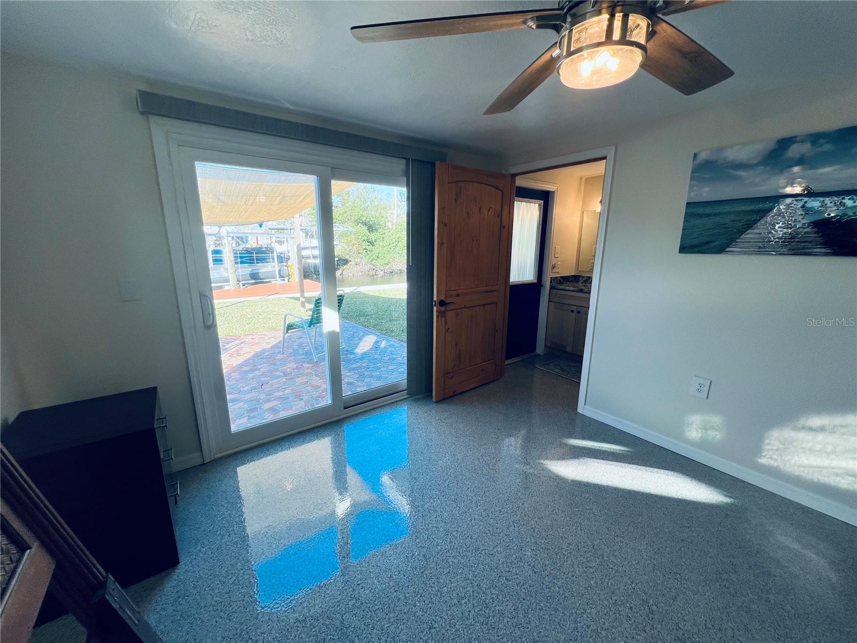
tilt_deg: -13.9
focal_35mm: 13
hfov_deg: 106.2
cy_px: 322
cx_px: 428
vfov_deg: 89.9
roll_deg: -0.8
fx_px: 322
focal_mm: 1.57
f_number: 1.8
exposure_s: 1/146
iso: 32
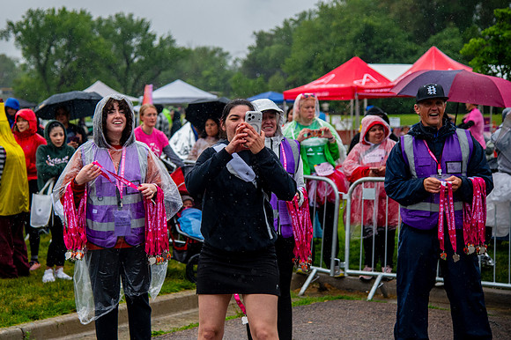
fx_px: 1107
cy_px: 148
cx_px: 211
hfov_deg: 26.0
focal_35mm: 78
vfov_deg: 17.5
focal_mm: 66
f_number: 4
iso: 1600
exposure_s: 1/2500
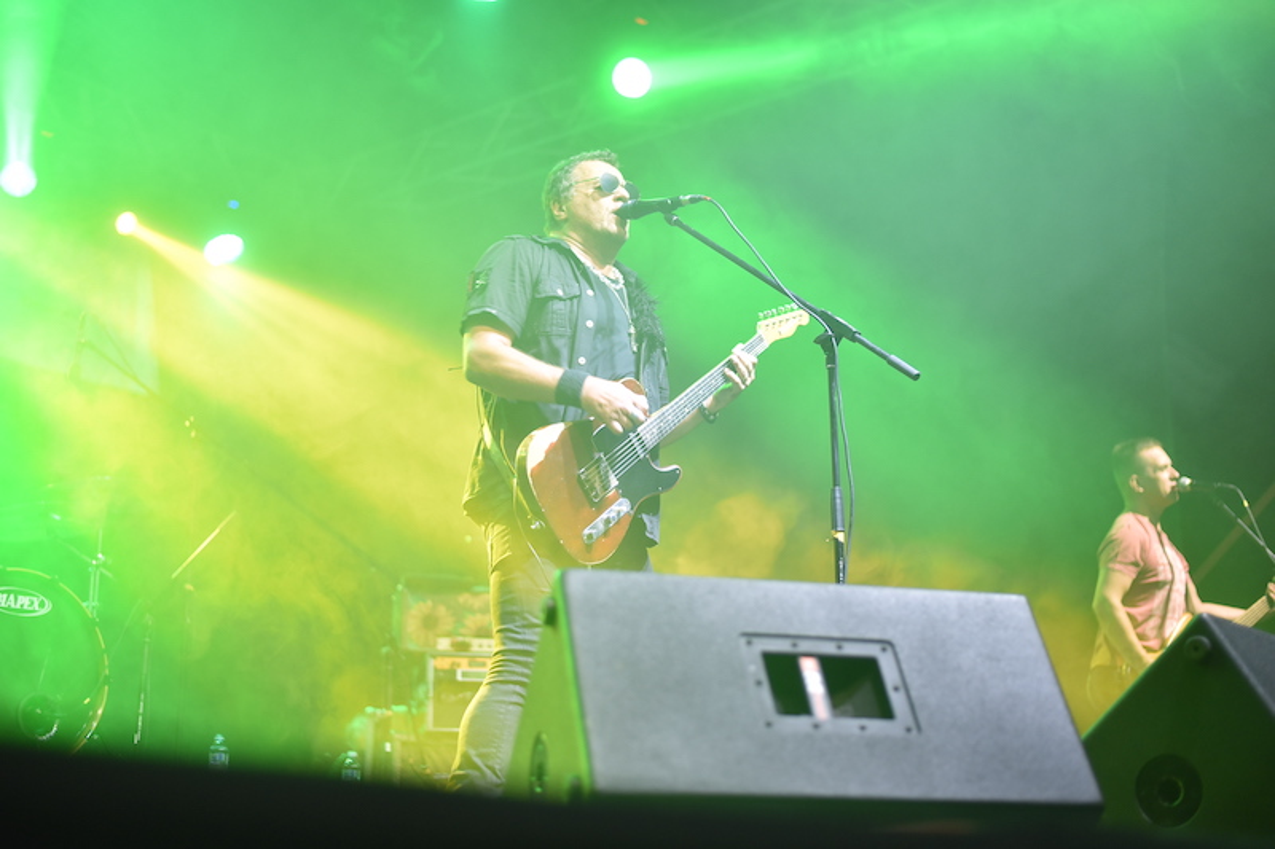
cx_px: 638
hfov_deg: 39.6
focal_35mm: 50
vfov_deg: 27.0
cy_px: 424
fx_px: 1770
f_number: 1.8
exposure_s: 1/100
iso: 800
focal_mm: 50
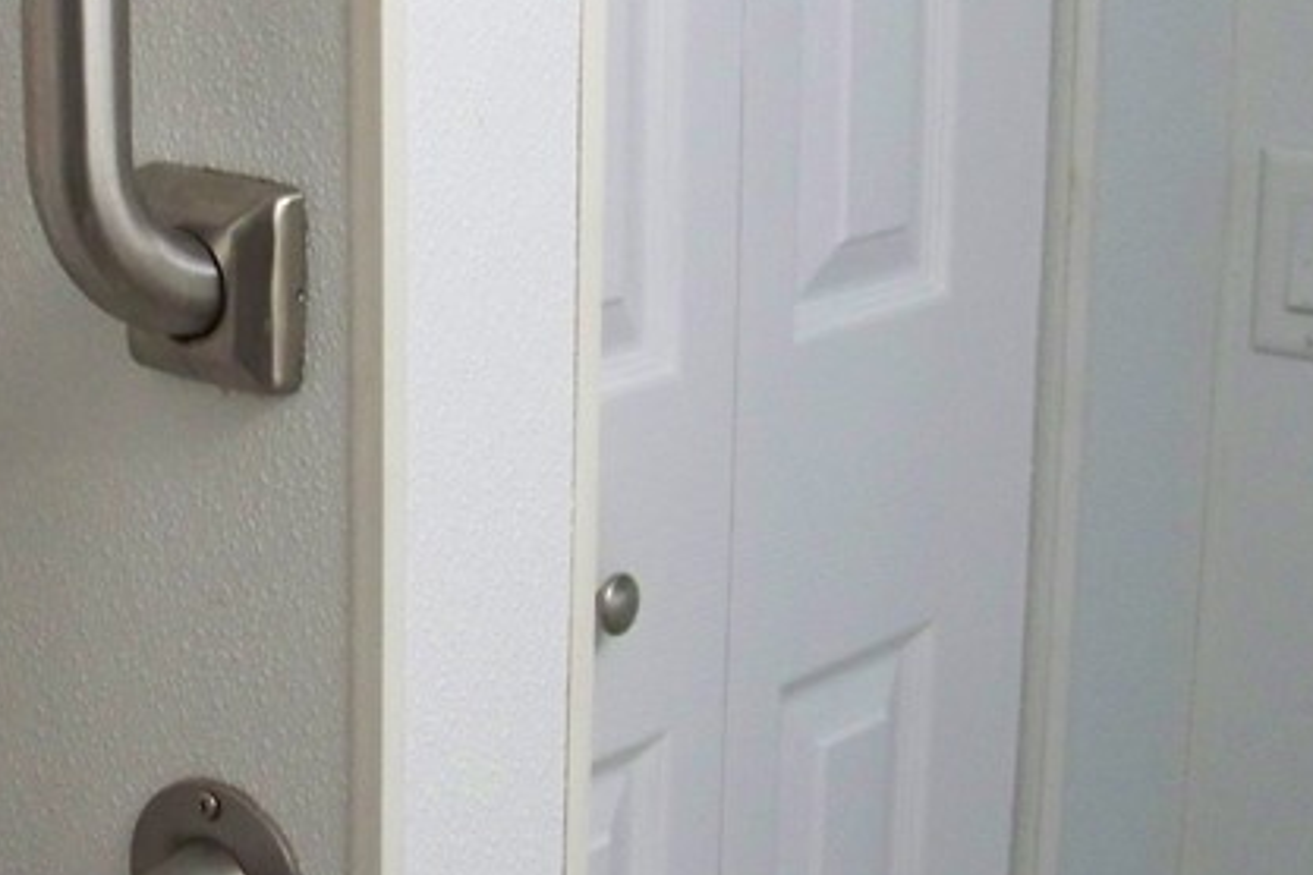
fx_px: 3355
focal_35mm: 92
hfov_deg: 21.5
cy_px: 431
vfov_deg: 14.9
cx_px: 38
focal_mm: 5.85
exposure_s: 1/30
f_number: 2.8
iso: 200
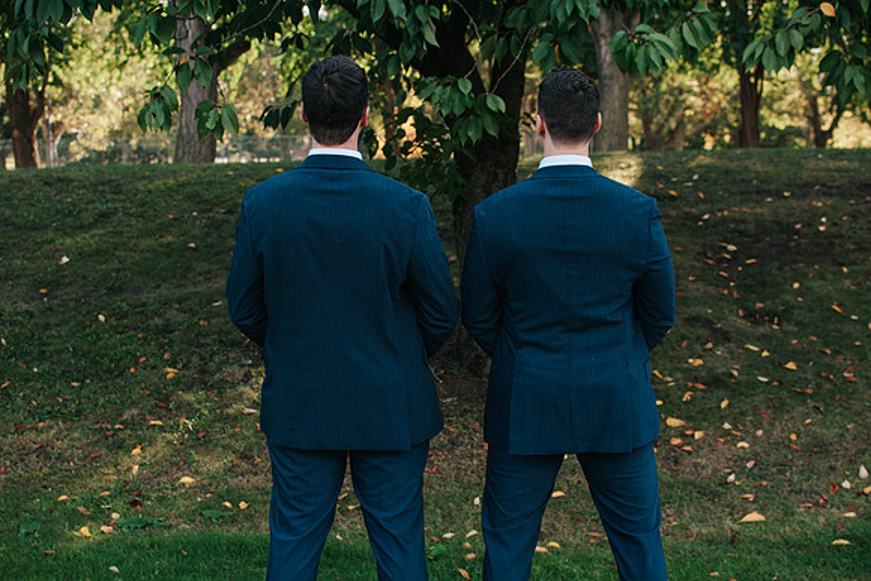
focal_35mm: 52
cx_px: 436
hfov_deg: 37.8
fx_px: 1270
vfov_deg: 25.8
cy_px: 290
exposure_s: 1/250
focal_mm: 35
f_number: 3.5
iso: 100
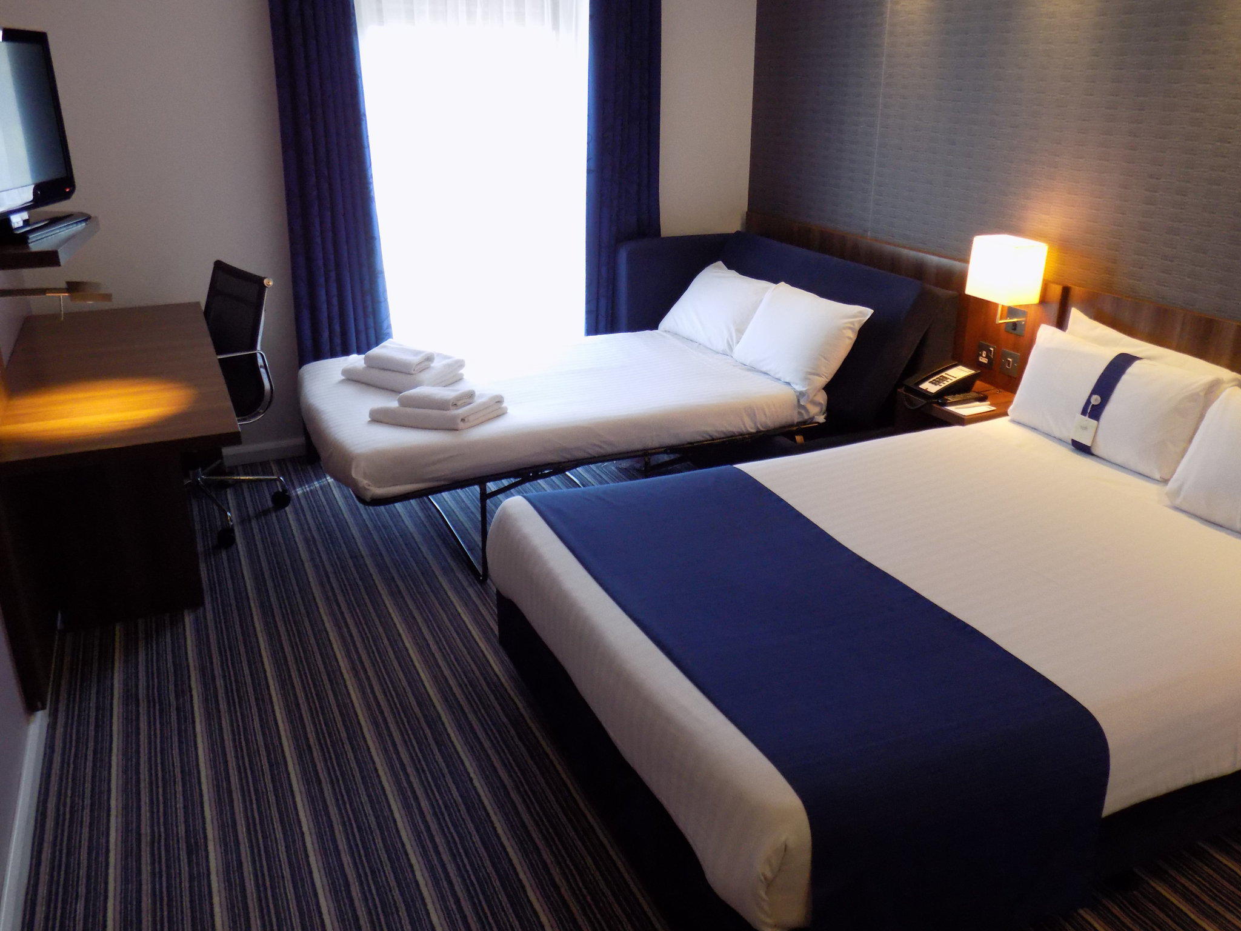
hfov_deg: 65.3
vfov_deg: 51.4
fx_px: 968
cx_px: 620
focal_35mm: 27
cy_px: 466
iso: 280
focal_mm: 4.8
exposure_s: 1/30
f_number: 3.2
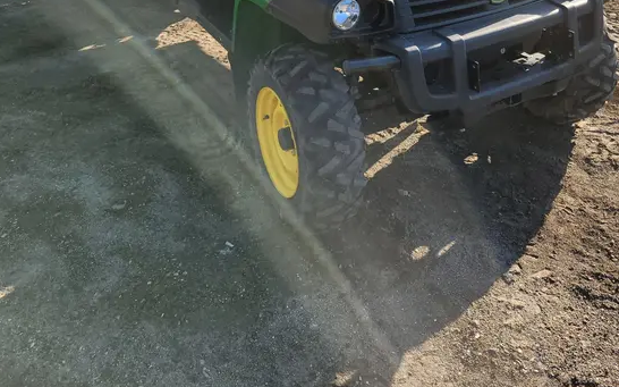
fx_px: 624
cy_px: -20
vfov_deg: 31.3
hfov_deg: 52.8
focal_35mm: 37
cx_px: 308
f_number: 1.8
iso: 40
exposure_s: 1/1114
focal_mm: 5.4
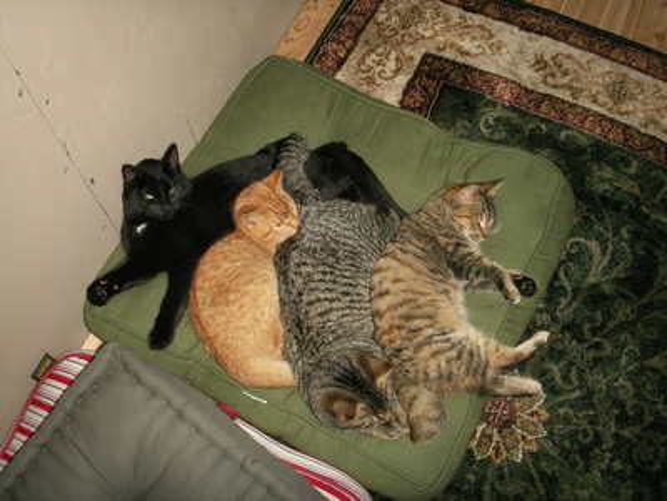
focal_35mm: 37
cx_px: 334
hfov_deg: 50.1
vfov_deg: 38.7
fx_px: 713
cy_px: 250
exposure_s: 1/40
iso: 160
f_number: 3.5
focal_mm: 7.7
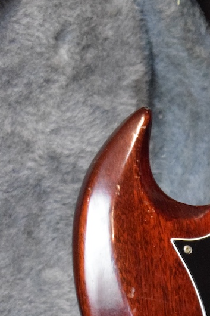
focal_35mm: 233
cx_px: 287
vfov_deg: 8.7
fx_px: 2044
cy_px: 395
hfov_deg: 5.8
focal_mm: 55
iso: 6400
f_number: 5.6
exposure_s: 1/50
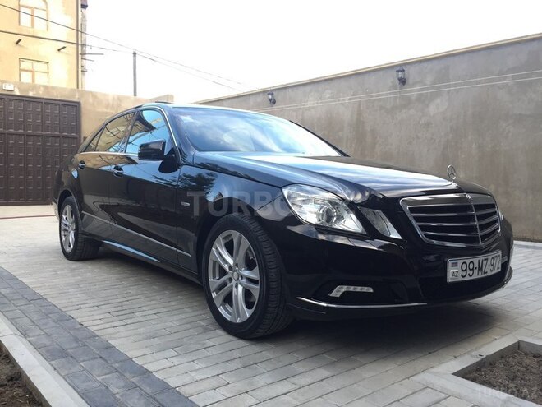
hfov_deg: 61.7
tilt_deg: -2.8
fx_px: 454
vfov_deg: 48.2
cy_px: 204
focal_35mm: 29
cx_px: 271
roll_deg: -1.8
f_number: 2.2
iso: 50
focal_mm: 4.15
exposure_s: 1/100
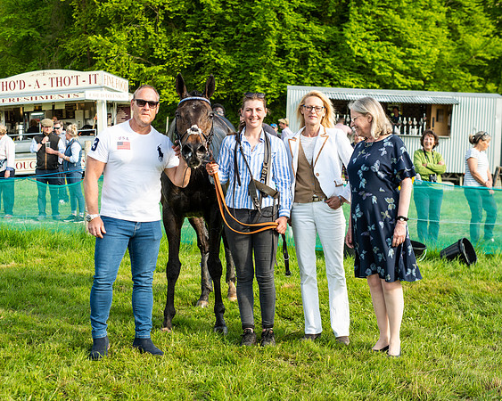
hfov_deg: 33.4
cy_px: 200
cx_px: 231
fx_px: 837
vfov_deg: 26.9
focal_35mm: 56
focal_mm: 50
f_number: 5
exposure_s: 1/500
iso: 200
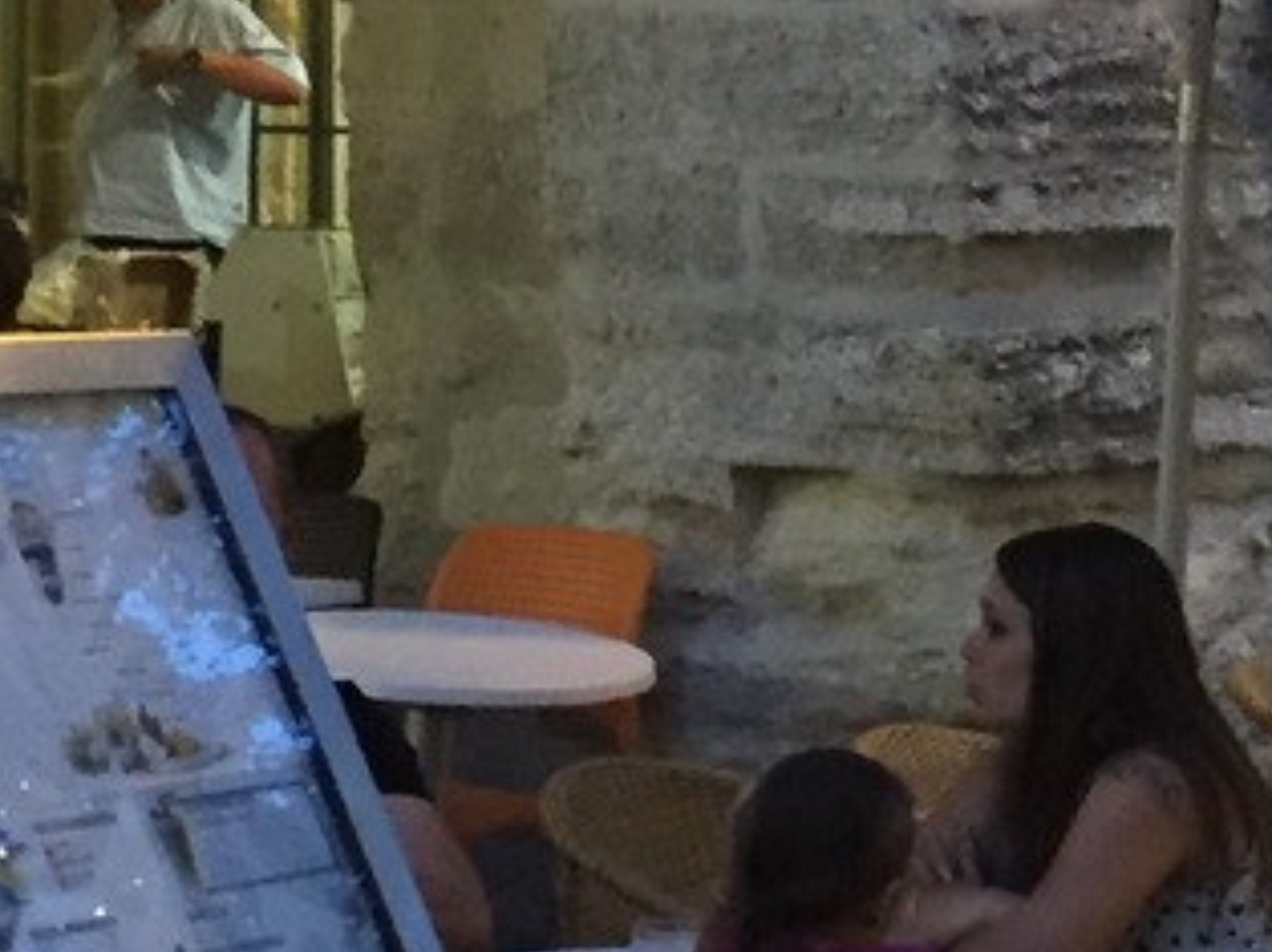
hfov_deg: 12.9
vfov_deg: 10.0
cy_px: 211
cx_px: 1612
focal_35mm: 148
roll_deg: -1.0
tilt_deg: +0.9
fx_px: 5434
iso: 320
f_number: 2.2
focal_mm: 4.15
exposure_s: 1/33
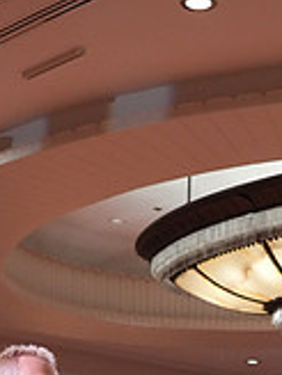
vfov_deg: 13.4
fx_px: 1445
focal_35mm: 133
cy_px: 659
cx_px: 233
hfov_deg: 11.1
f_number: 5.6
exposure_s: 1/320
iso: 5000
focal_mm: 39
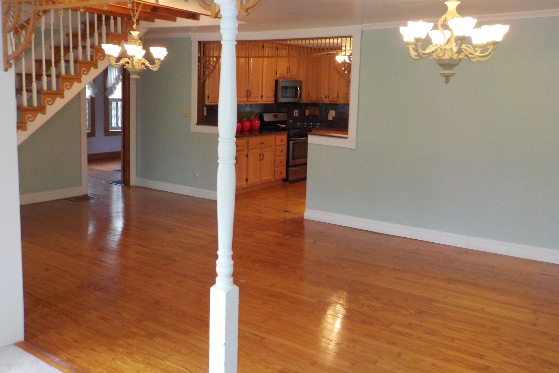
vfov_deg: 41.0
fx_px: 497
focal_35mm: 32
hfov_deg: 58.7
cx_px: 273
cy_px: 163
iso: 360
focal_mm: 4.1
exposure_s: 1/30
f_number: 3.3
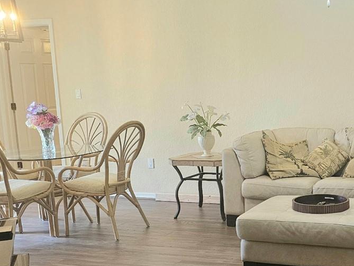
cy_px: 179
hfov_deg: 33.4
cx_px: 305
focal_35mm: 55
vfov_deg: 26.4
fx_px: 563
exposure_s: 1/120
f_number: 1.7
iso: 400
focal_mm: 6.3
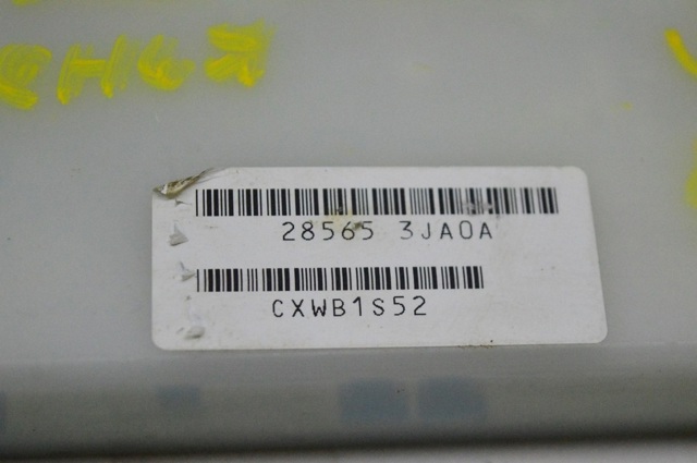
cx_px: 348
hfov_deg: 24.6
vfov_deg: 16.5
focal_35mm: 82
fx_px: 1595
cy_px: 232
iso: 6400
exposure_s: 1/1000
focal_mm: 55
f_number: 5.6
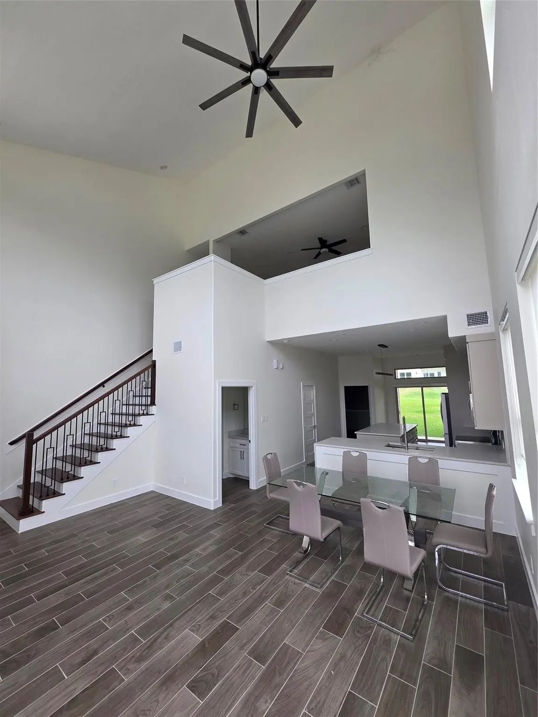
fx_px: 269
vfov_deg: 106.2
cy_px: 358
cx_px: 269
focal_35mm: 13
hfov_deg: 89.9
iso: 80
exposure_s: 1/120
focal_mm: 2.2
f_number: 1.9
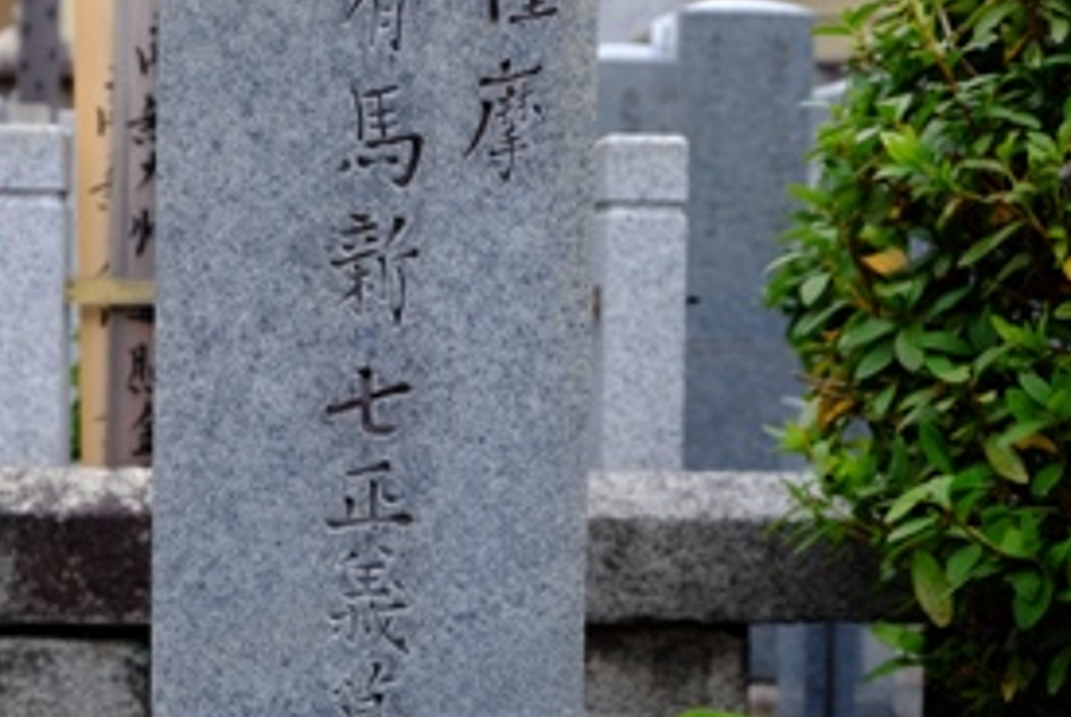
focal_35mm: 70
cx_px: 351
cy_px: 345
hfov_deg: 28.6
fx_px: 2085
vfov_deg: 19.5
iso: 200
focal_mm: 28.9
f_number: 4
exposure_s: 1/125
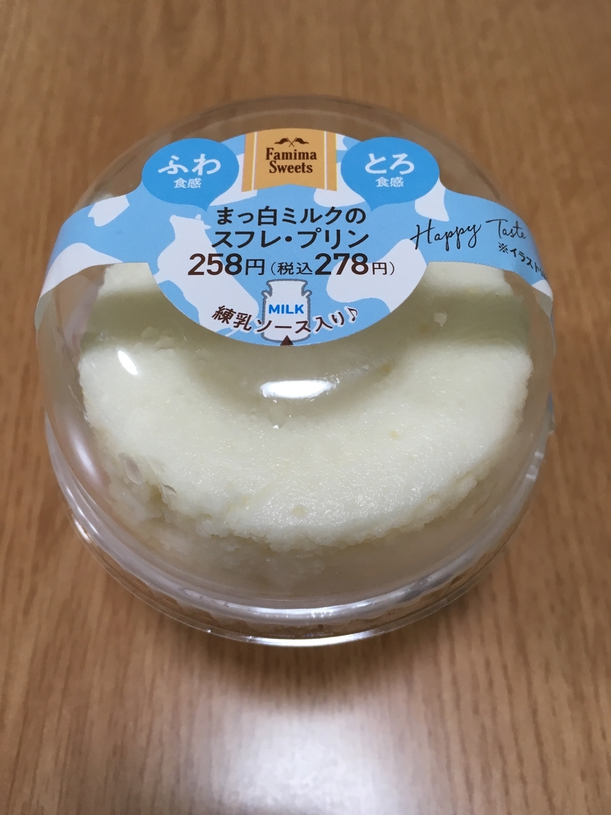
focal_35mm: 29
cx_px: 306
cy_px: 408
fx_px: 682
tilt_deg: -59.7
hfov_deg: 48.2
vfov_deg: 61.7
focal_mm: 4.15
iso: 64
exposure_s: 1/30
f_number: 2.2
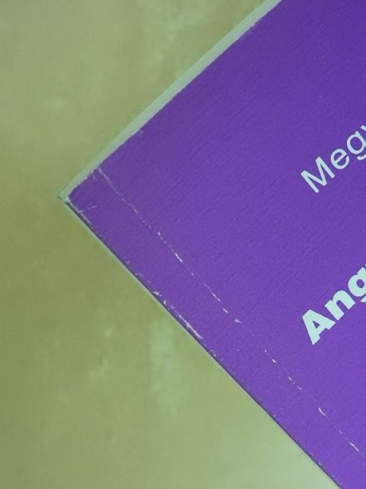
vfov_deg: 29.8
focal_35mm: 65
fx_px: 916
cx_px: 183
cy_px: 244
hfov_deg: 22.6
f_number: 4.2
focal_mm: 11.6
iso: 1600
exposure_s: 1/80
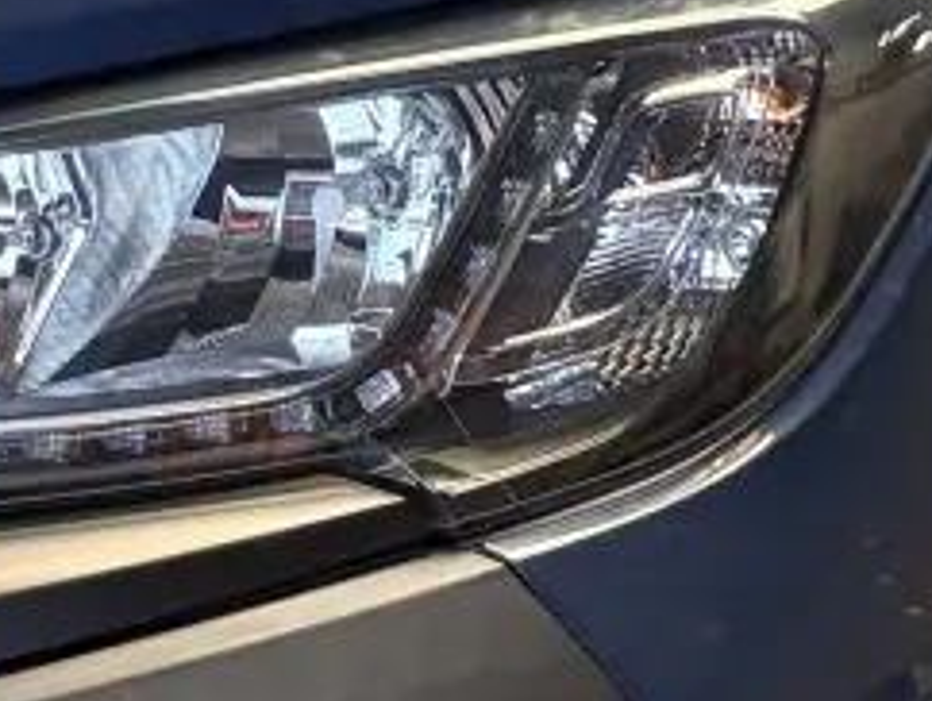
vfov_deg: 7.2
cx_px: 377
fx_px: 5552
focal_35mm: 206
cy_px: 62
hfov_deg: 9.6
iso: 200
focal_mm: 5.96
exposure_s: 1/60
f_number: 1.6
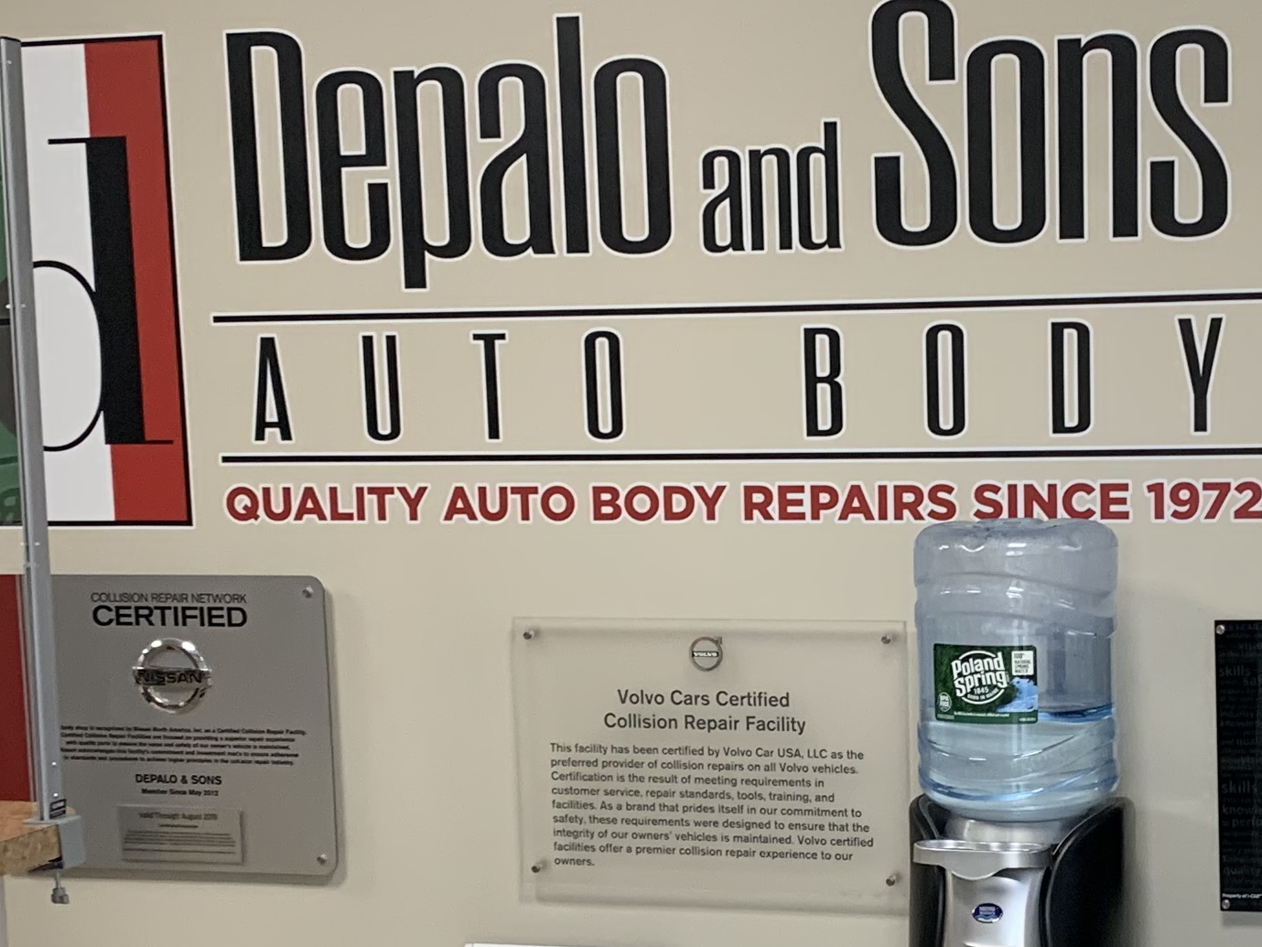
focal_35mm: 76
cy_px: 781
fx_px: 2771
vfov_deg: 19.2
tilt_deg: -7.8
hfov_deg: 25.4
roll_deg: +0.6
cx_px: 907
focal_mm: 4.25
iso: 100
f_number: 1.8
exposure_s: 1/60
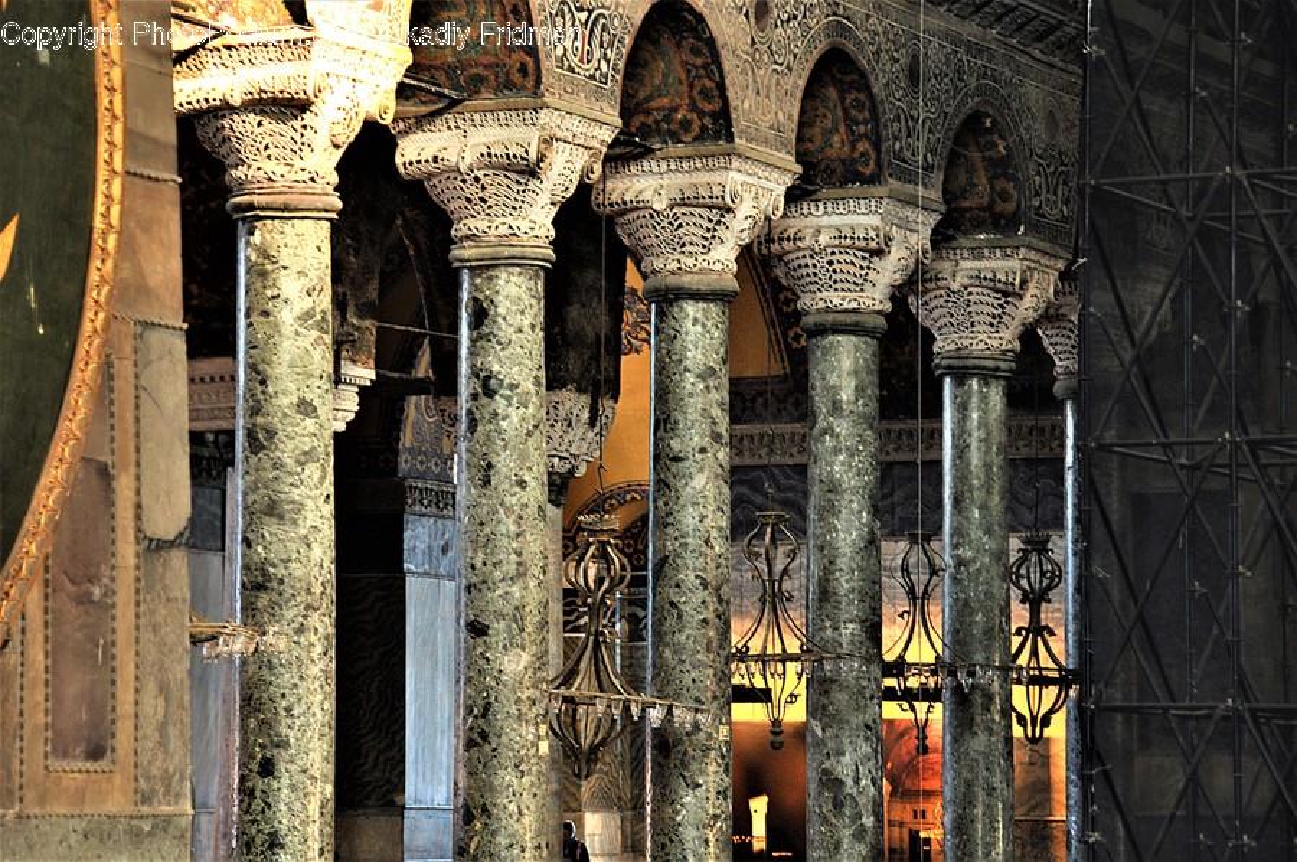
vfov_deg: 9.6
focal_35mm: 142
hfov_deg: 14.4
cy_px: 431
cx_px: 648
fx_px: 5128
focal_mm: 95
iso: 500
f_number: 7.1
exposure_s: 1/10
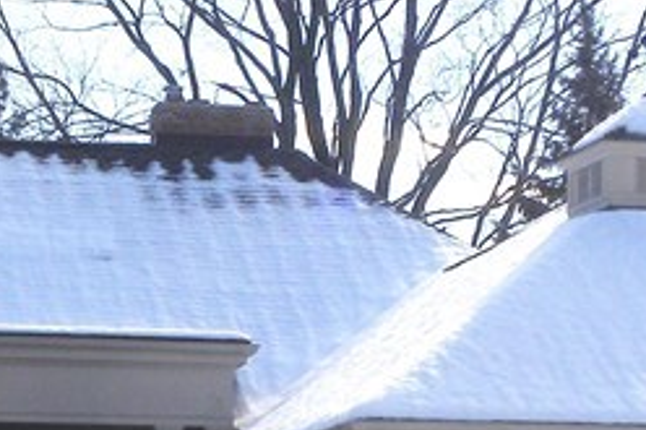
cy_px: 370
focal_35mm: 159
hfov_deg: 12.9
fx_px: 2851
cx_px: 195
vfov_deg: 8.6
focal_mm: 6.6
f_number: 6.3
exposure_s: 1/453
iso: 64
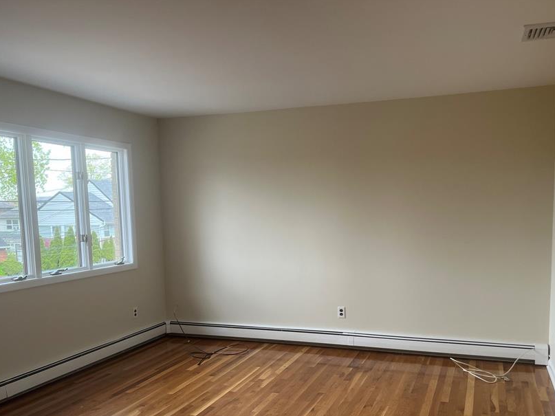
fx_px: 529
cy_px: 261
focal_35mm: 33
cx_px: 283
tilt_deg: -5.0
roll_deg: +1.4
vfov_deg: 42.6
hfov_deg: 55.4
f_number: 1.6
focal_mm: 5.1
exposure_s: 1/120
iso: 80
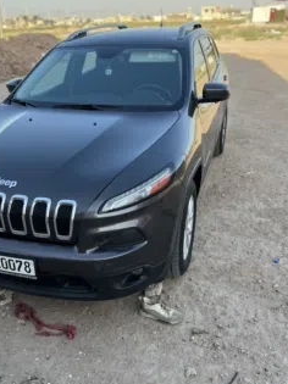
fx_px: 366
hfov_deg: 42.6
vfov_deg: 55.4
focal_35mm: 33
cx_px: 111
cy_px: 188
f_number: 1.5
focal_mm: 5.7
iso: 50
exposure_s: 1/743
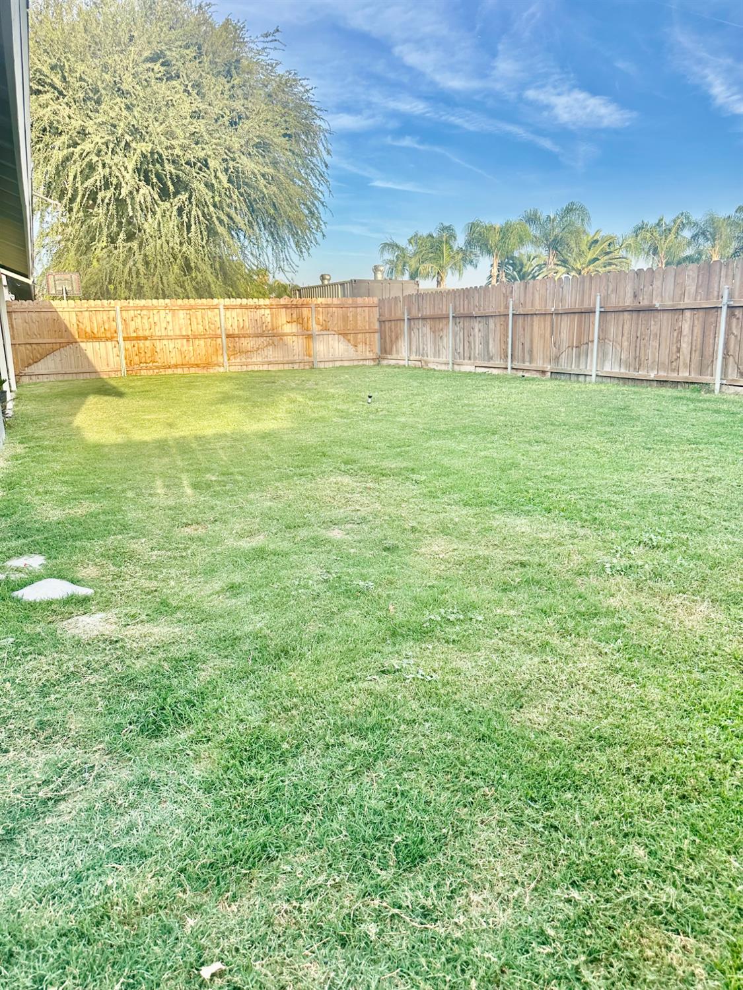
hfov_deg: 56.8
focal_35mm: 24
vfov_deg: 71.6
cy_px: 495
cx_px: 372
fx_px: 687
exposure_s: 1/1144
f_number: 1.78
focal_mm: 6.86
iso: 80
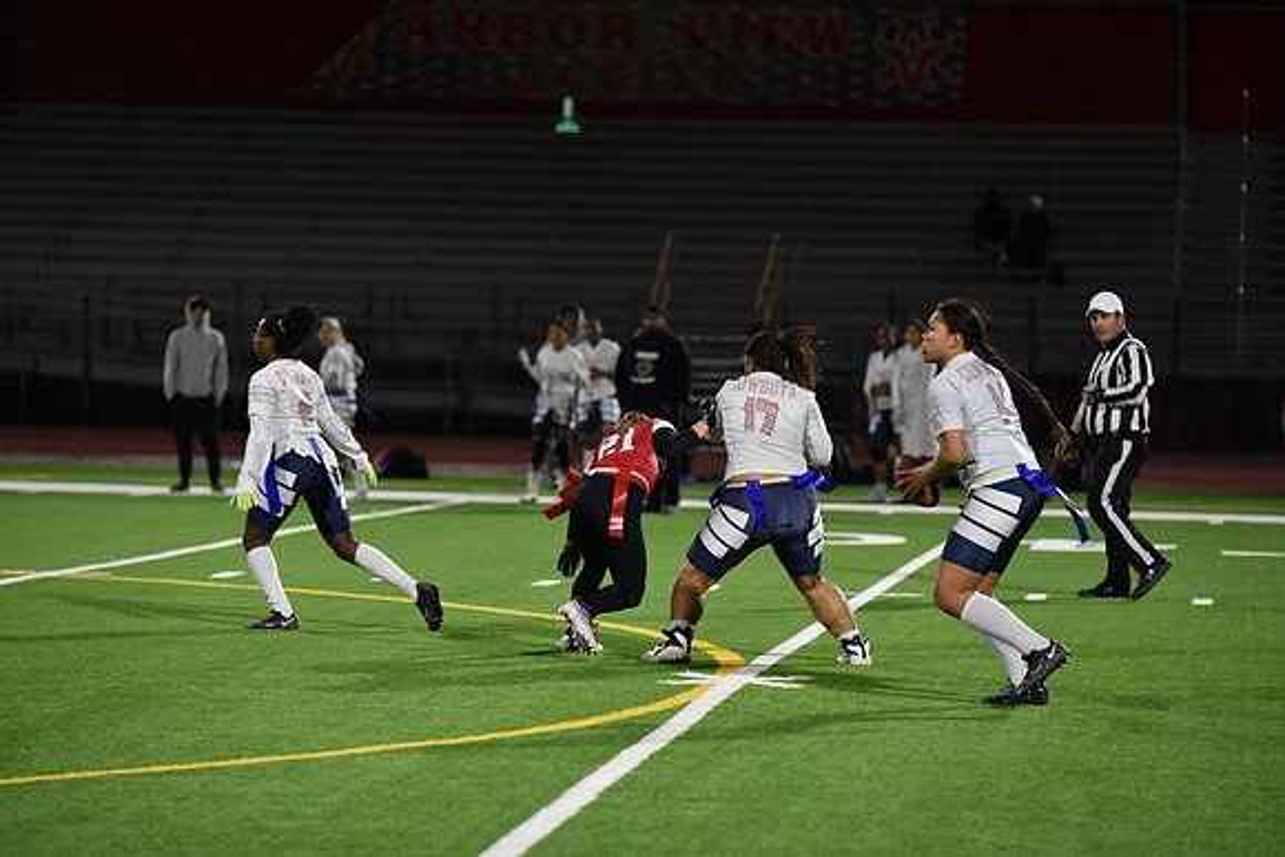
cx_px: 642
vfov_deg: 8.9
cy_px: 428
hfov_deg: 13.2
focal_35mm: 155
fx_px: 5534
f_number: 2.8
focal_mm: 155
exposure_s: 1/640
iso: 3200
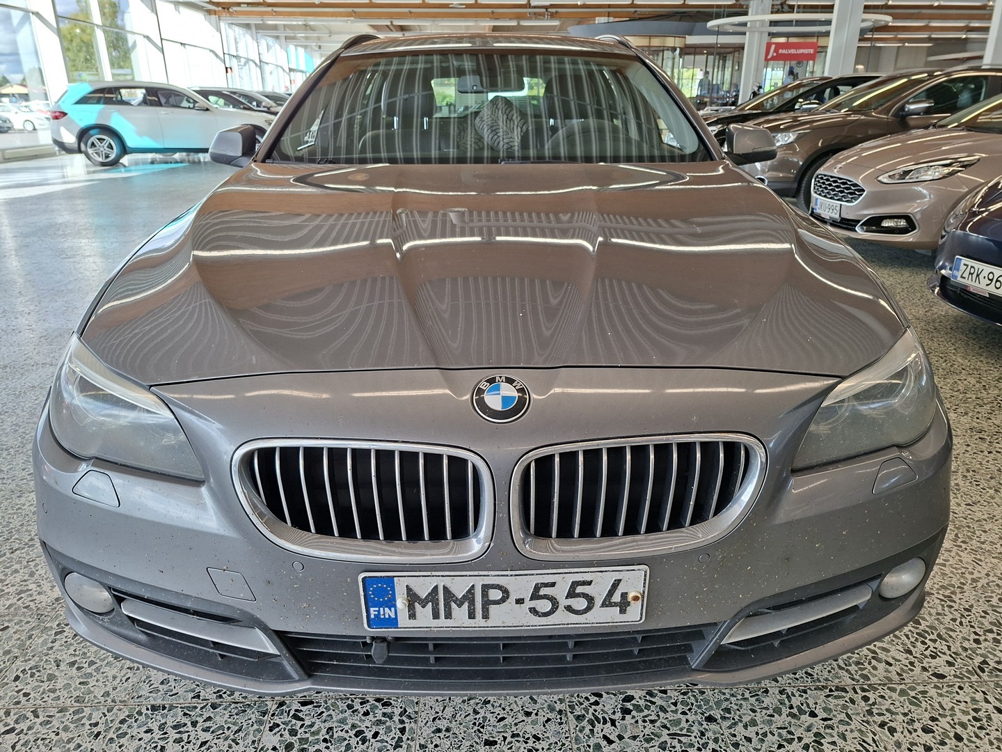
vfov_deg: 58.9
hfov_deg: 73.9
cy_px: 376
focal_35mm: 23
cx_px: 501
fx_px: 666
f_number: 1.8
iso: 50
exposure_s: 1/103
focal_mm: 5.54
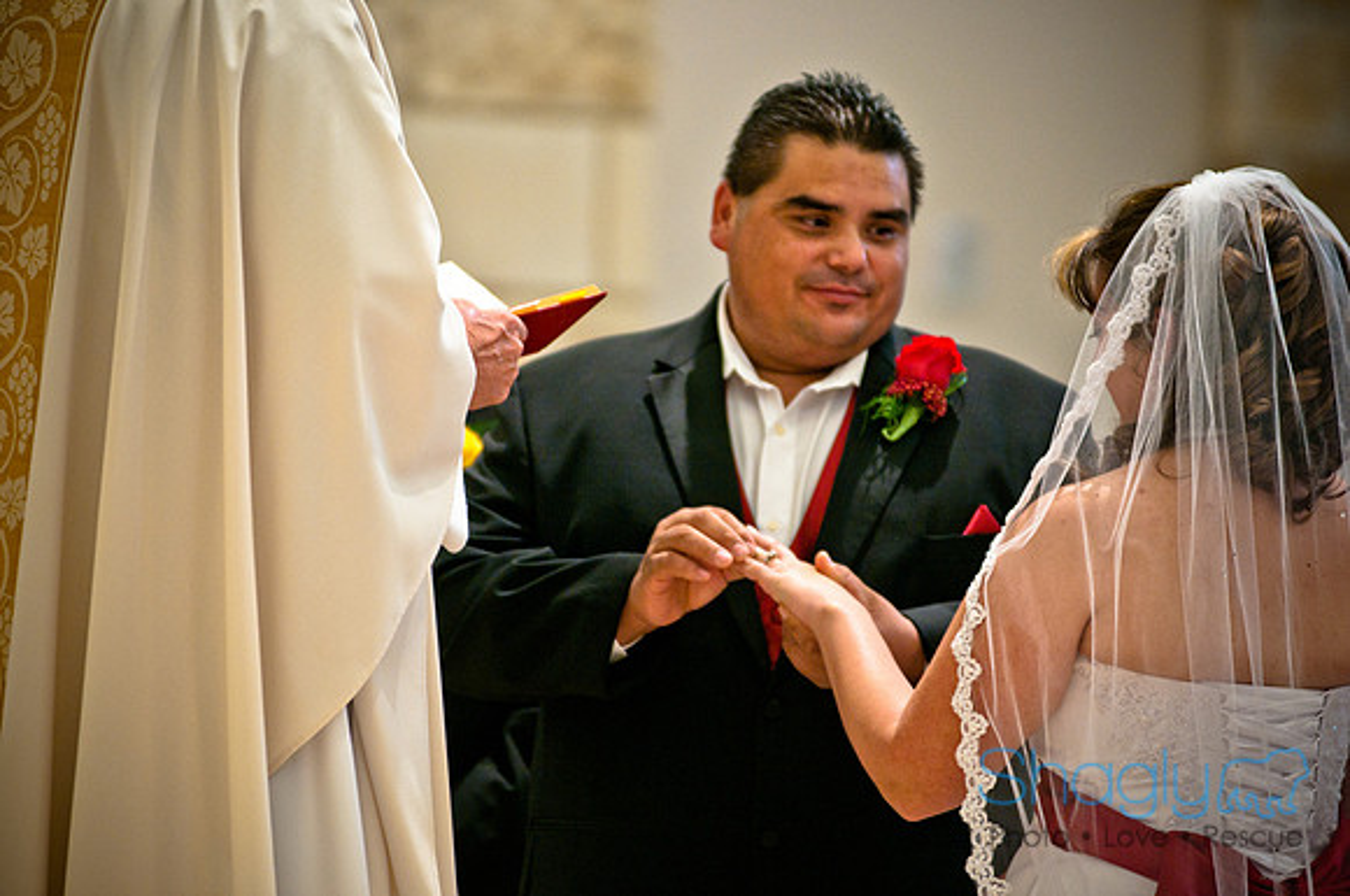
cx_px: 675
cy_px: 448
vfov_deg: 4.6
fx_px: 11234
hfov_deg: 6.9
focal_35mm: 300
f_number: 2.8
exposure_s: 1/100
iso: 400
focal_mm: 200
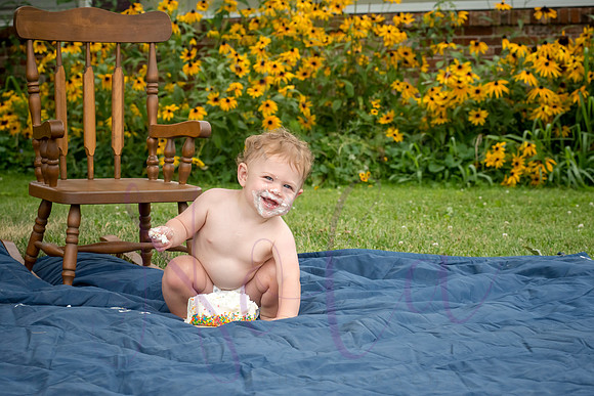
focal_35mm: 90
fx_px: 1485
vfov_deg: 15.2
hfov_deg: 22.6
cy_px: 194
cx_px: 299
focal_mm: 86
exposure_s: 1/320
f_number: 9
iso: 500
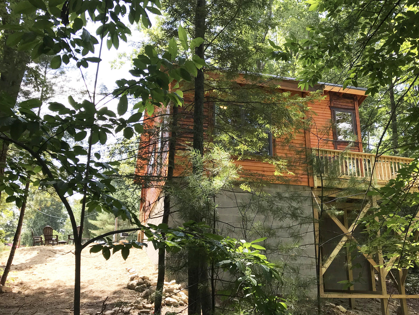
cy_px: 159
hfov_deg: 53.9
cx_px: 222
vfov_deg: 41.8
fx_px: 412
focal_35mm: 34
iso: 20
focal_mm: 3.99
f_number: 1.8
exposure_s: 1/429
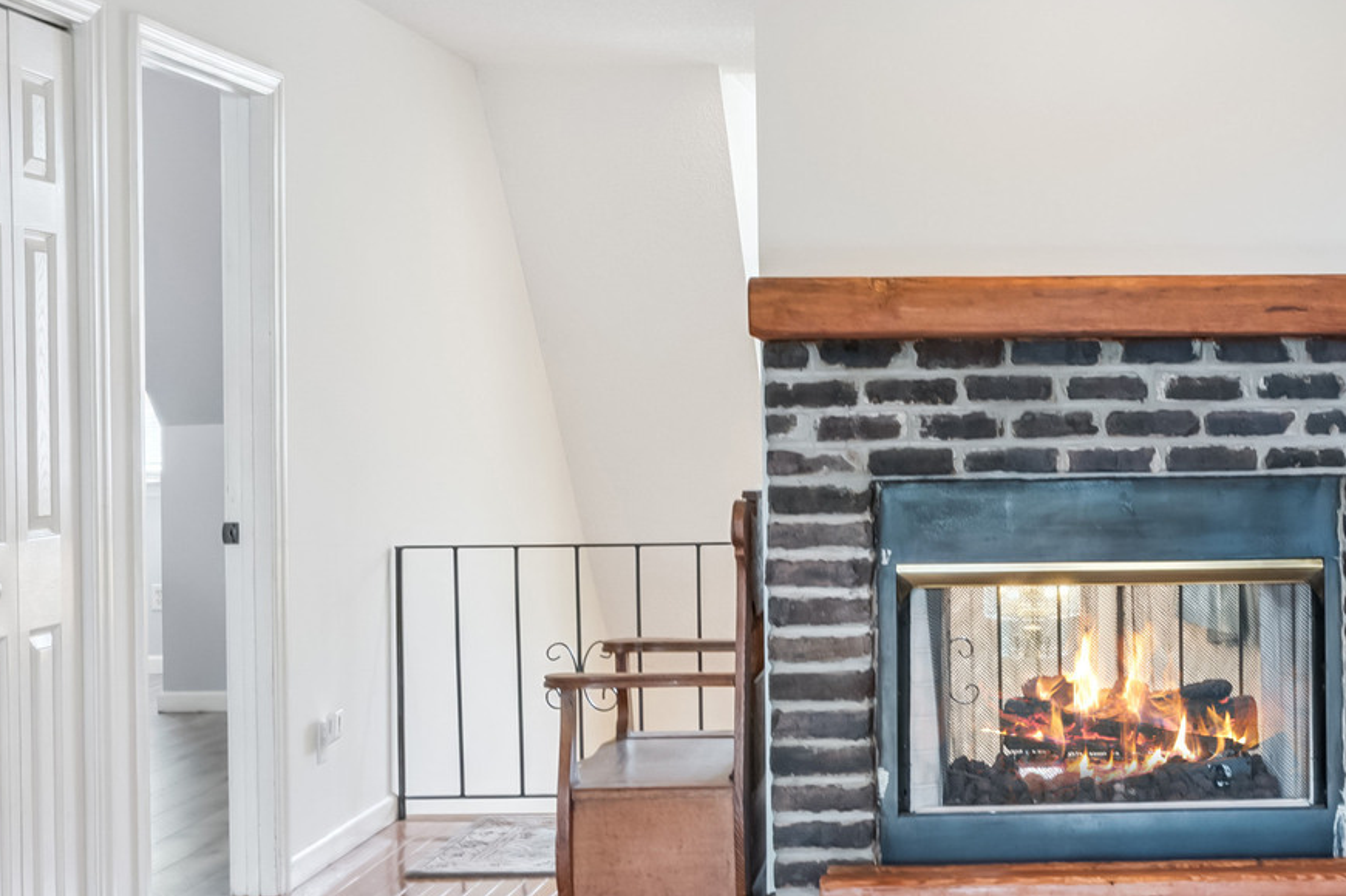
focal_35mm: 60
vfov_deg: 22.6
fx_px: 2242
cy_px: 441
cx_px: 1114
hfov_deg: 32.3
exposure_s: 1/6
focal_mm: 17
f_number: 8
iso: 250
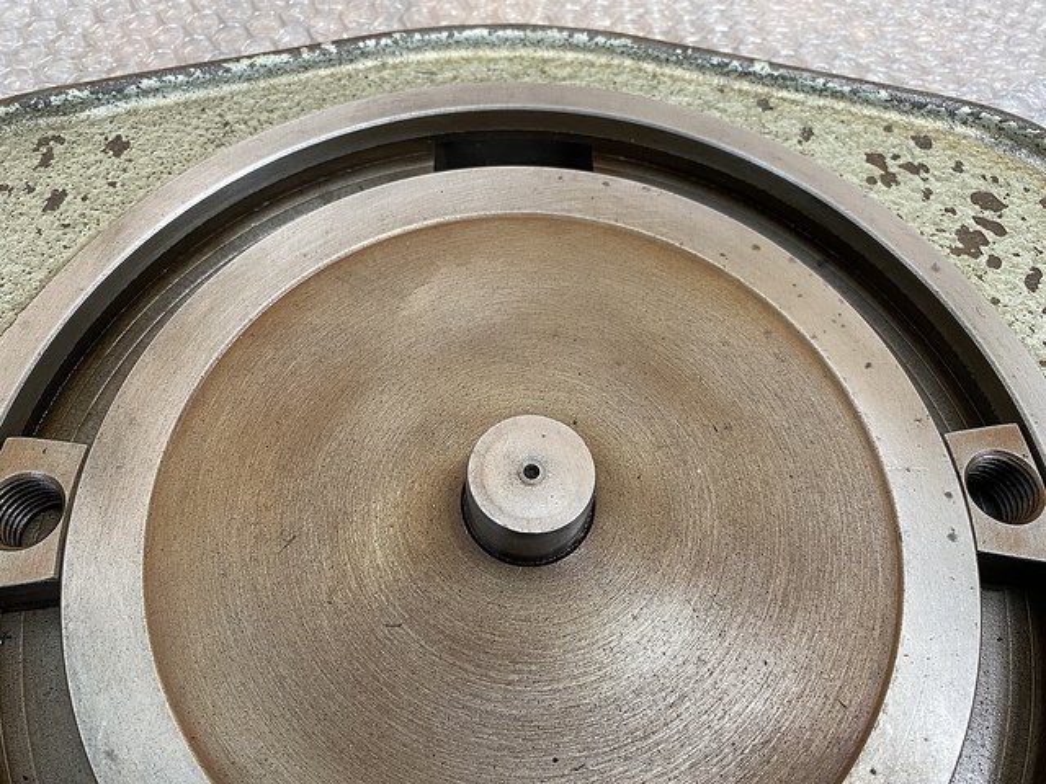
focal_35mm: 26
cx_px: 523
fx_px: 786
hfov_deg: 67.3
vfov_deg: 53.1
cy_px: 392
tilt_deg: -62.6
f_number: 1.8
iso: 250
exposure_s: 1/60
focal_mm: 4.25
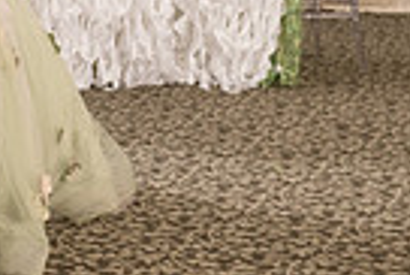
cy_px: -8
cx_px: -326
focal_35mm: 204
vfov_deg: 6.7
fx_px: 2326
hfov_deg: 9.6
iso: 500
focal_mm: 48
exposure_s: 1/160
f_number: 4.5
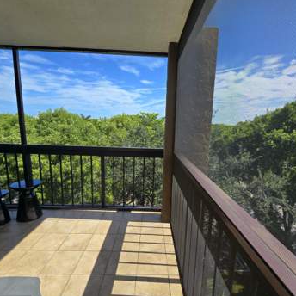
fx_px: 155
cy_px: 152
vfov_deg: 87.4
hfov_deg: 87.4
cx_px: 154
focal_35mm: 16
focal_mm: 2.2
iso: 50
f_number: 2.2
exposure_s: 1/1000
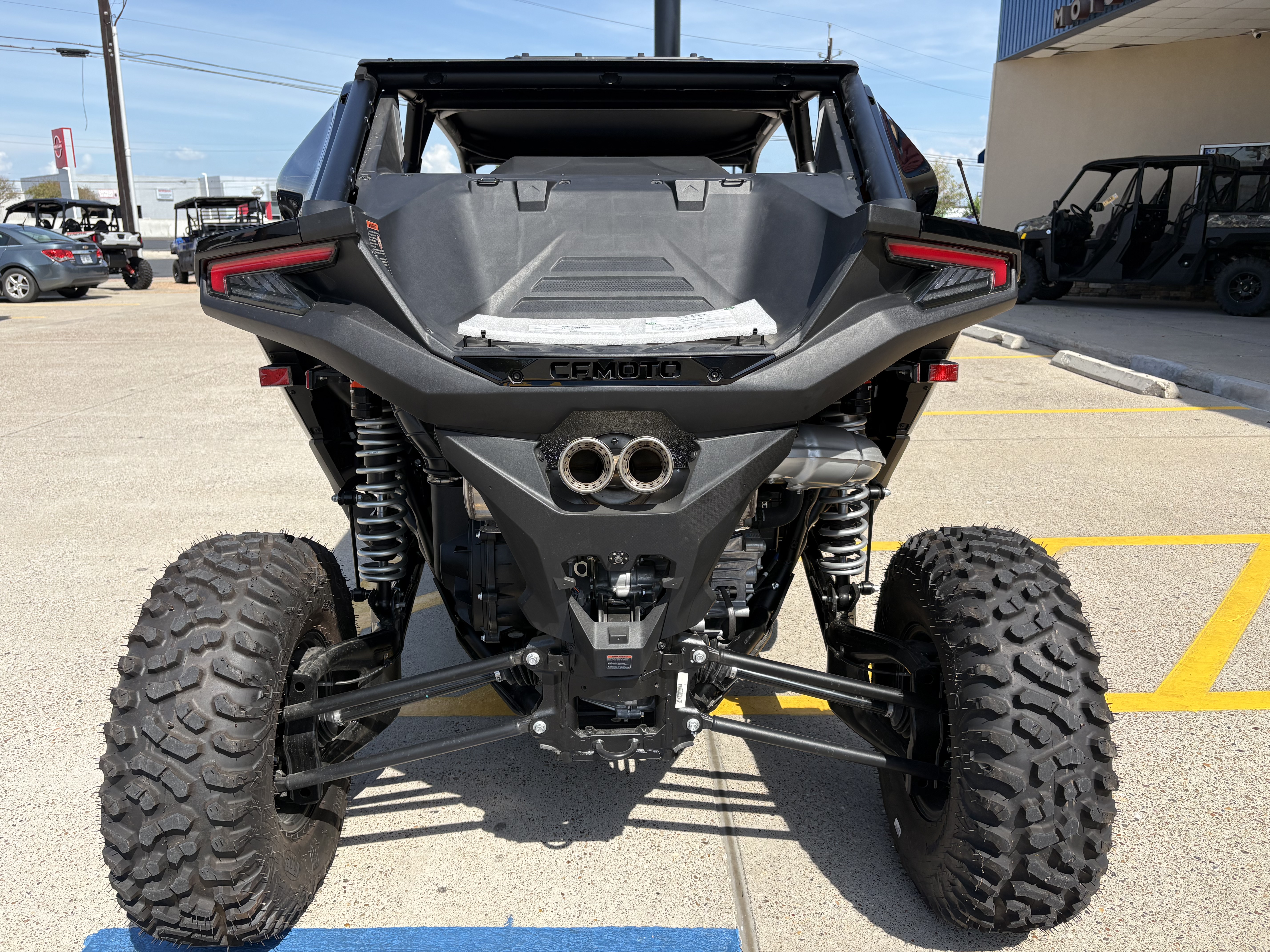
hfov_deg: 67.3
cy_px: 476
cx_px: 635
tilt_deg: -15.5
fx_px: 954
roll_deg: +0.6
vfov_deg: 53.1
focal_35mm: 26
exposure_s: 1/2747
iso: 50
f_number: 1.6
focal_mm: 5.96
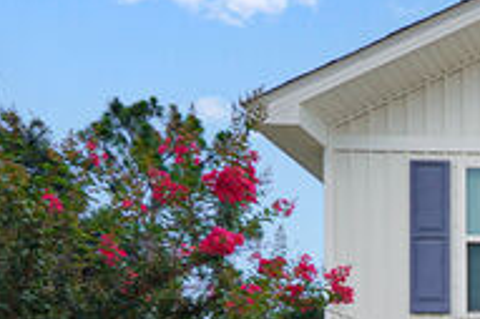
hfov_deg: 19.6
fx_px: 893
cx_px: 922
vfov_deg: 18.3
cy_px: 456
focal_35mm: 67
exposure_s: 1/125
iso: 100
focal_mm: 16
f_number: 9
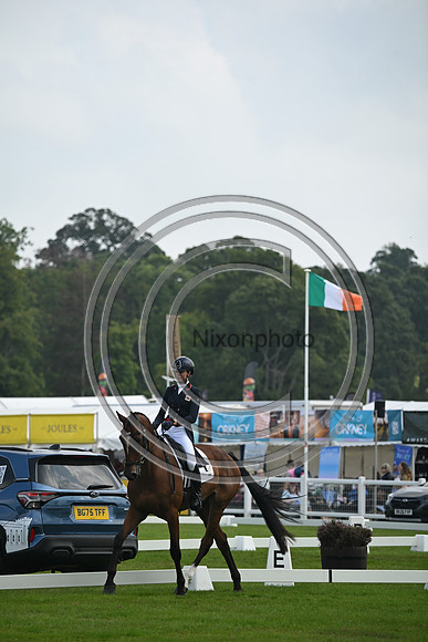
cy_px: 321
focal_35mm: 220
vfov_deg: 9.4
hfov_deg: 6.2
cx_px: 214
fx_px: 3921
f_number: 5
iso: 360
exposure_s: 1/1250
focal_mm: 220
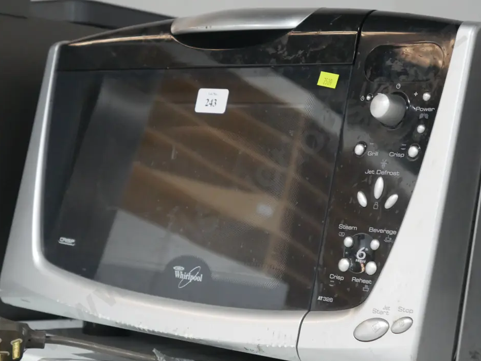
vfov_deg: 16.1
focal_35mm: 92
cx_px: 250
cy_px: 187
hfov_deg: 21.3
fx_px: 1279
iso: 3200
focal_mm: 42
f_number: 5.6
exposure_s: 1/100
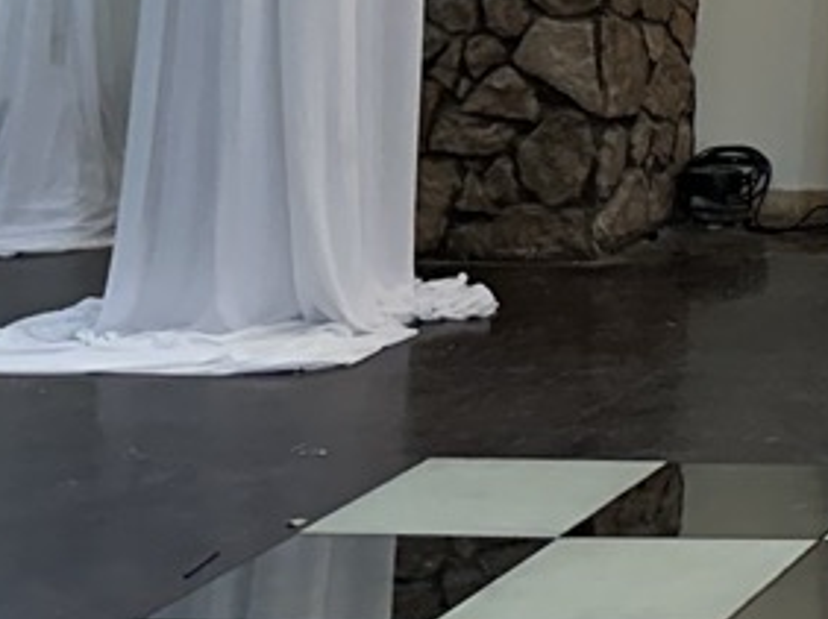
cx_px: 1747
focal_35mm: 109
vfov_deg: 12.4
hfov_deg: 14.4
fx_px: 2605
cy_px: -499
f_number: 1.78
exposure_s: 1/120
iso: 125
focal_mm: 6.86
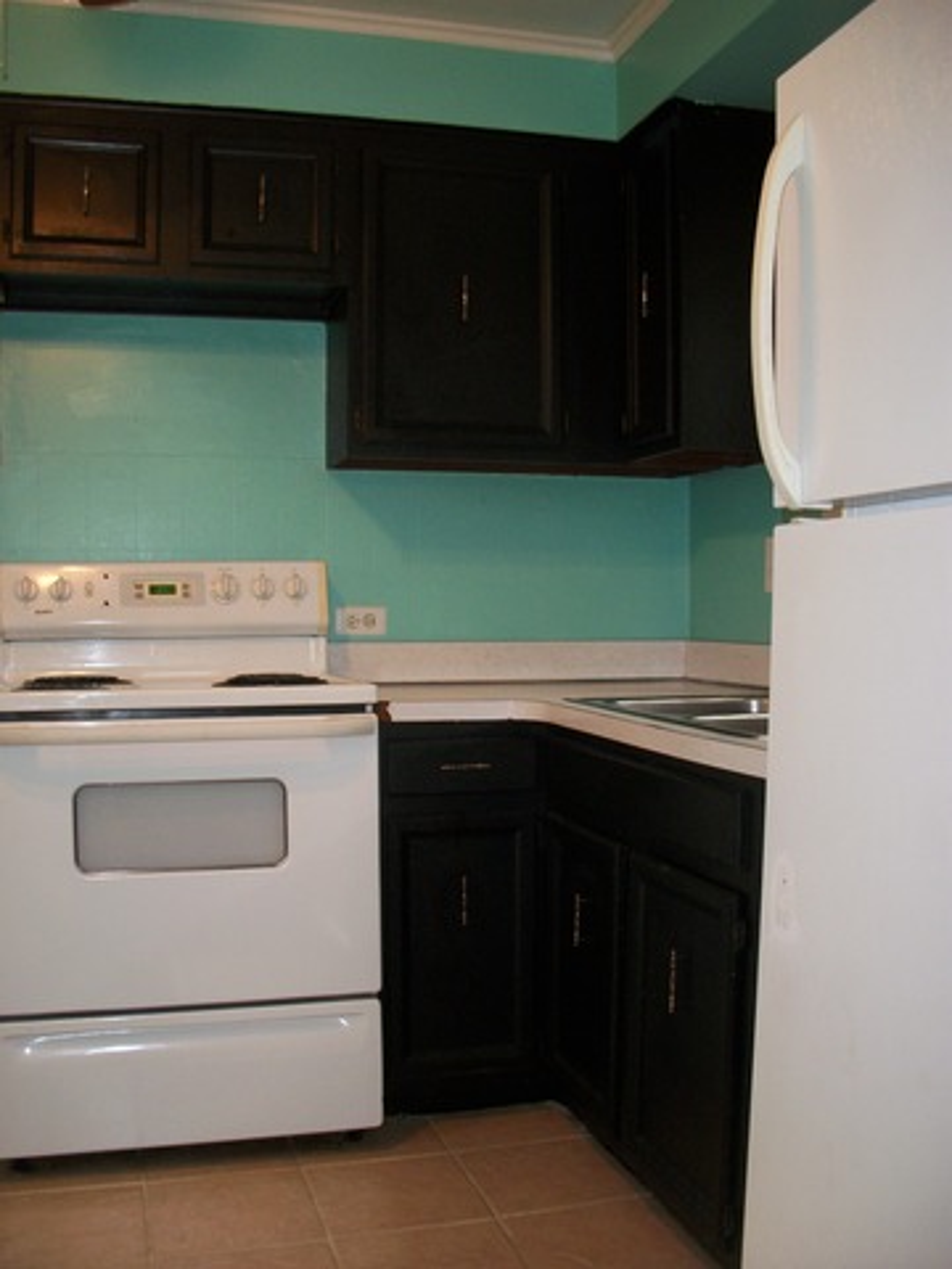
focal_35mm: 35
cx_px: 476
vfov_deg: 52.6
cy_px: 634
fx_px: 1283
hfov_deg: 40.7
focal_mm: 6.3
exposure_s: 1/30
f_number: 3.1
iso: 160
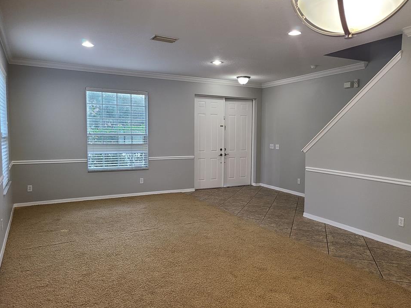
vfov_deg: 49.7
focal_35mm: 28
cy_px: 161
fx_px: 332
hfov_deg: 63.4
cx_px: 220
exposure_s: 1/60
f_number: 1.8
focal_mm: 5.4
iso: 200
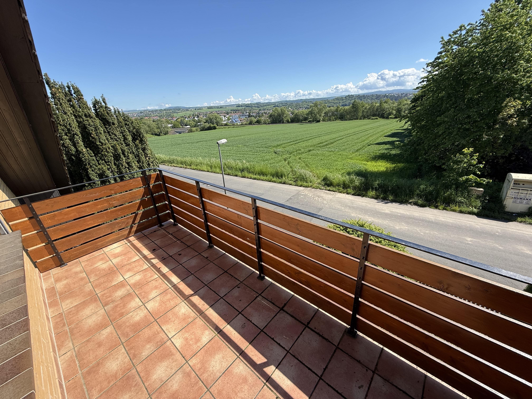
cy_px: 200
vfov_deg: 85.7
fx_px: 215
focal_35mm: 14
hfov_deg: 102.1
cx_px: 266
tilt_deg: -23.6
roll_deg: +4.4
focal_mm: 2.22
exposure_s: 1/853
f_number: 2.2
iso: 50
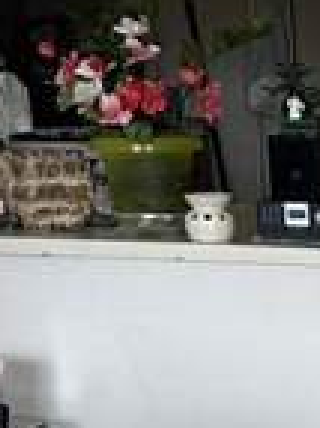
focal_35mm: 179
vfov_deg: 10.6
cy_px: 700
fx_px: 2210
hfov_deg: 7.7
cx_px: 784
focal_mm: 6.86
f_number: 1.78
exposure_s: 1/121
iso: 64
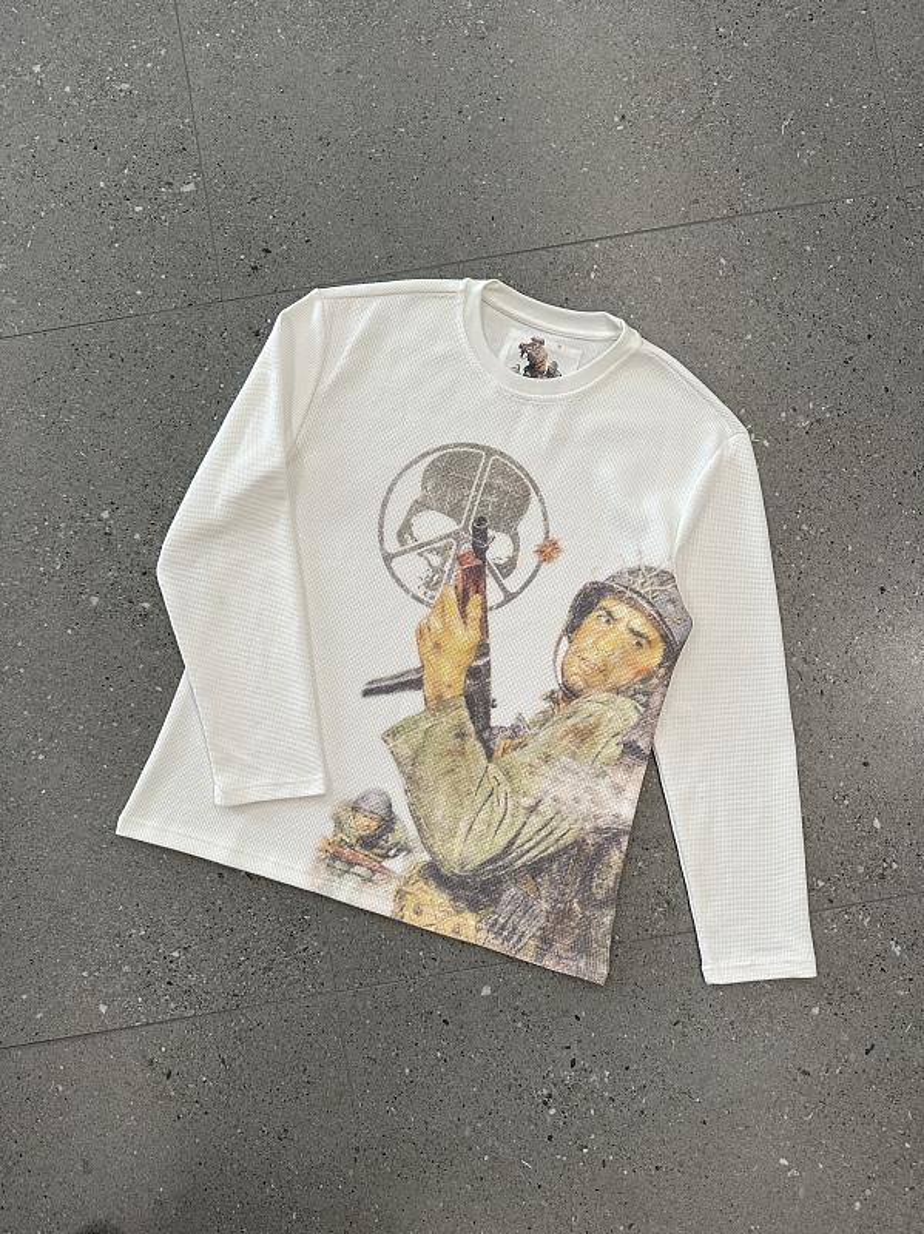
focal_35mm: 24
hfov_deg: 56.8
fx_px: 855
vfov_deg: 71.6
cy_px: 617
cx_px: 462
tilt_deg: -88.5
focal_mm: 6.86
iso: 125
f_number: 1.78
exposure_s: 1/121
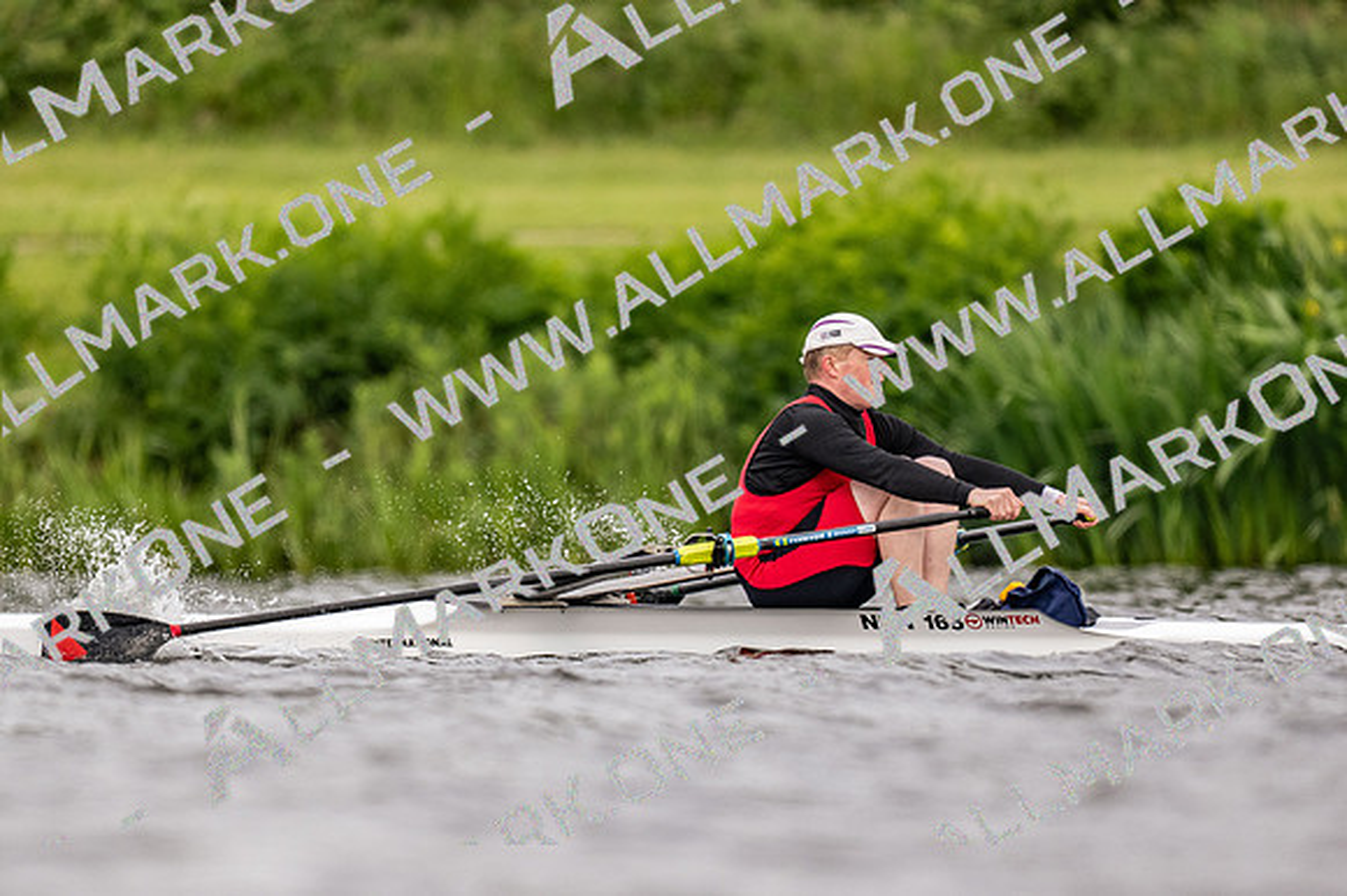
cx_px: 674
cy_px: 448
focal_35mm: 900
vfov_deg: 1.5
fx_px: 33655
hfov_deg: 2.3
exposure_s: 1/2500
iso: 800
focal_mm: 600
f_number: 4
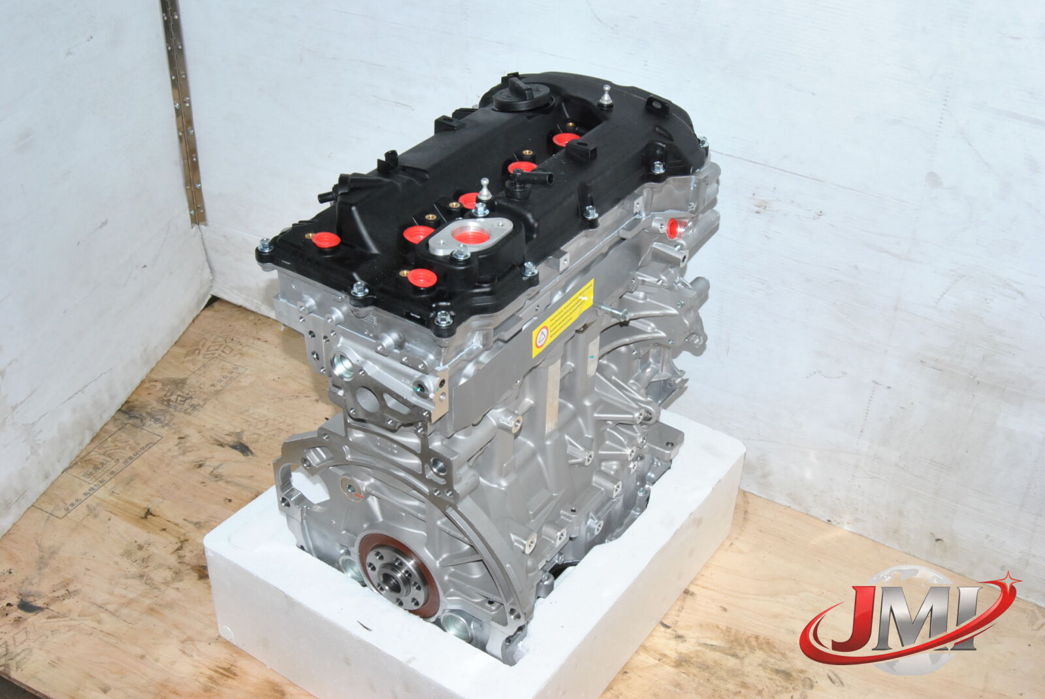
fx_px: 1133
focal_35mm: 39
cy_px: 350
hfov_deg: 49.5
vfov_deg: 34.3
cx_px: 522
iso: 800
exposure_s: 1/200
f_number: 14
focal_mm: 26
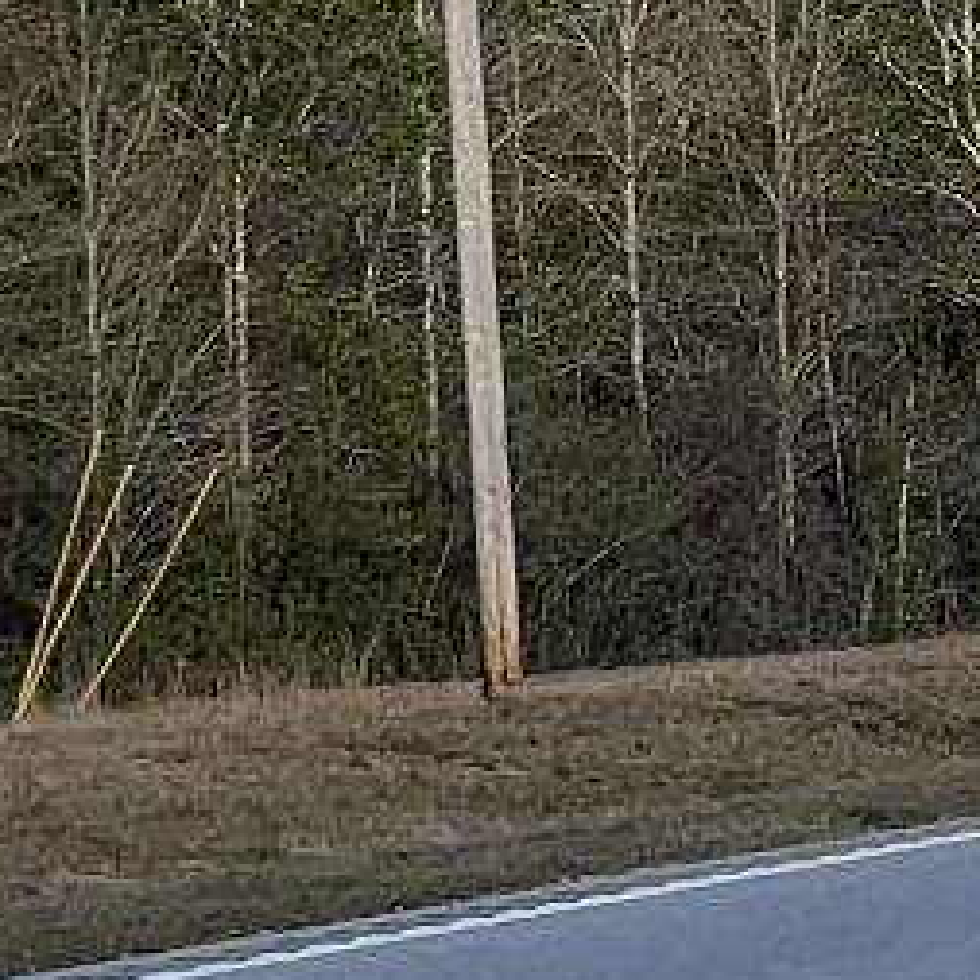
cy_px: 12
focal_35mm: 182
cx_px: 833
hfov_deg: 9.6
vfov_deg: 9.5
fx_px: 5829
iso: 50
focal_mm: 5.1
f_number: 1.6
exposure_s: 1/1350
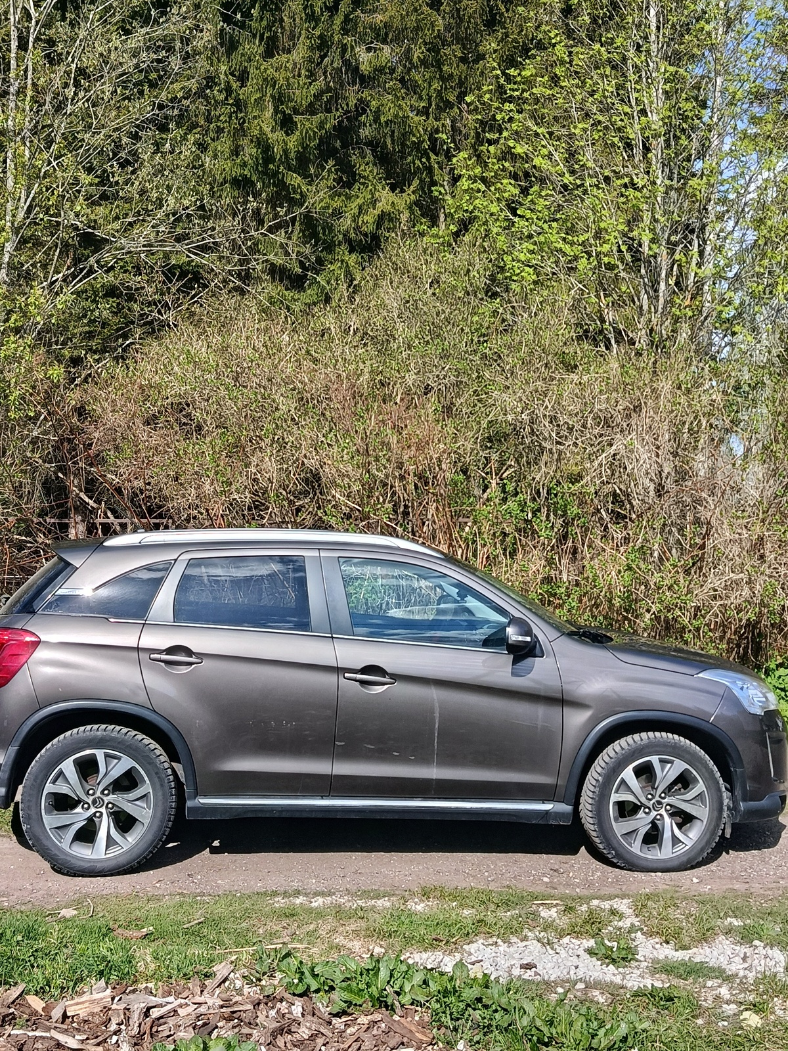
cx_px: 394
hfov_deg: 36.0
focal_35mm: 40
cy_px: 526
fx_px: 1214
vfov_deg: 46.8
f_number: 1.7
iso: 50
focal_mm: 5.24
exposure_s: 1/340
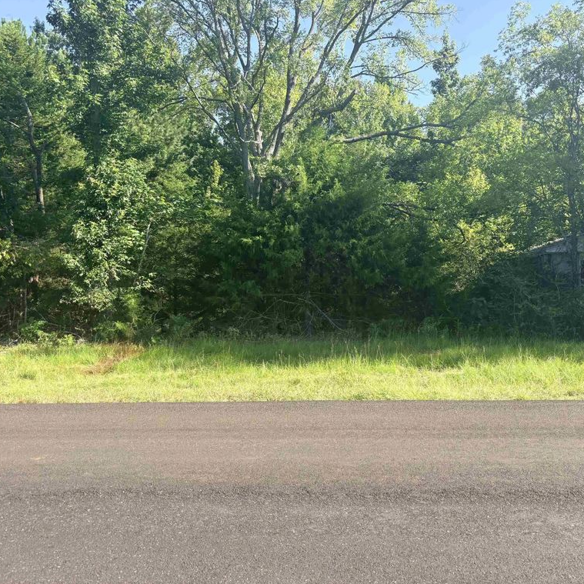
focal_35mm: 31
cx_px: 346
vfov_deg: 52.5
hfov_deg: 52.2
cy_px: 292
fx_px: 592
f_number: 1.6
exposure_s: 1/873
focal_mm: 5.96
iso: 50
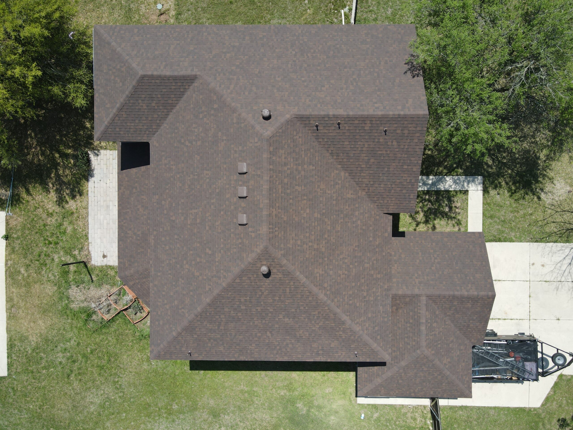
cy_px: 215
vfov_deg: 56.8
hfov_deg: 71.6
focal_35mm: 24
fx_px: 397
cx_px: 286
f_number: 2.8
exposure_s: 1/500
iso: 100
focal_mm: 4.5
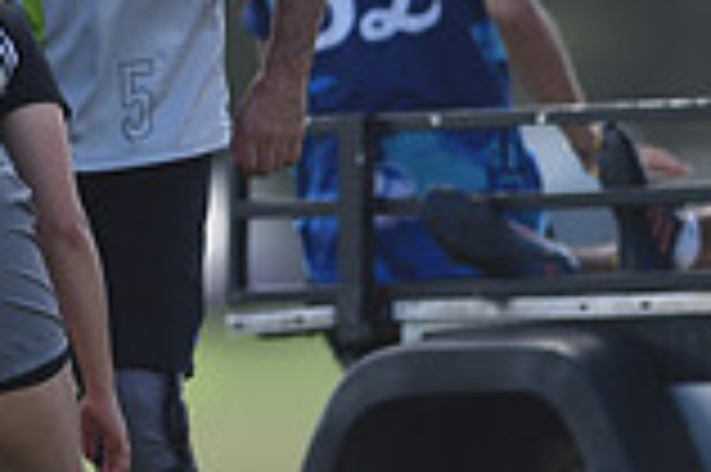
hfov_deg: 1.4
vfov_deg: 0.9
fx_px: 28923
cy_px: 45
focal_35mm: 1466
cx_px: -238
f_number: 2.8
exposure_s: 1/800
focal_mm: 400
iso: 100
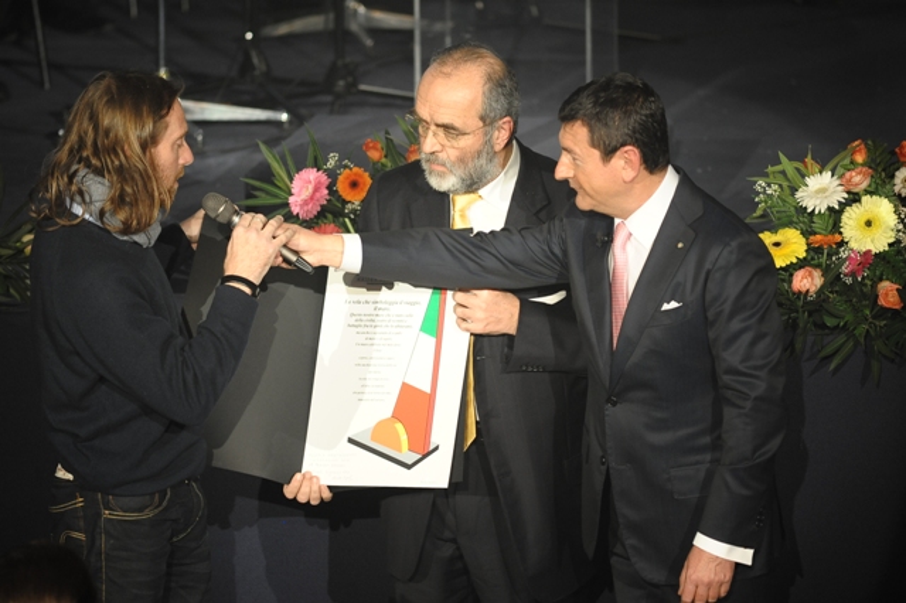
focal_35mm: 300
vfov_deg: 4.6
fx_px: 7546
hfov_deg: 6.9
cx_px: 453
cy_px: 302
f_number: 4
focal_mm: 300
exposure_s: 1/160
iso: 2000
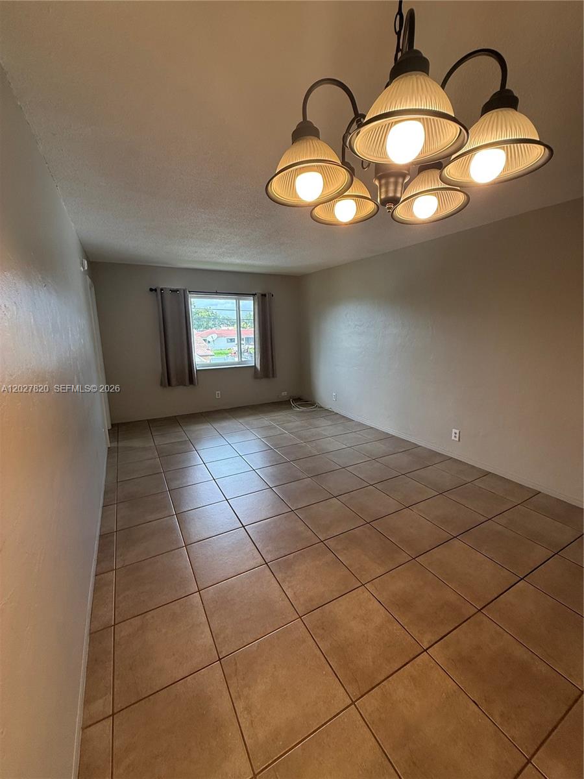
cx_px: 292
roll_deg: +0.3
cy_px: 390
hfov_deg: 85.7
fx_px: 315
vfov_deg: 102.1
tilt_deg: -10.4
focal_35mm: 14
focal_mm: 2.22
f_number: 2.2
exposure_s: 1/120
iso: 125
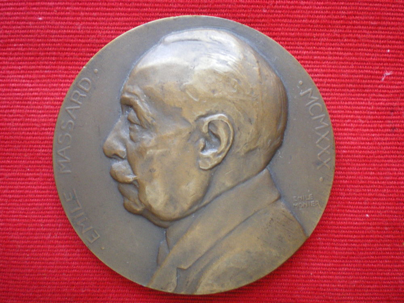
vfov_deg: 37.7
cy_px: 152
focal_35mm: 38
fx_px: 443
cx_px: 202
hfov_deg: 49.0
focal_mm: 6.3
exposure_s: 1/20
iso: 400
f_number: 3.1
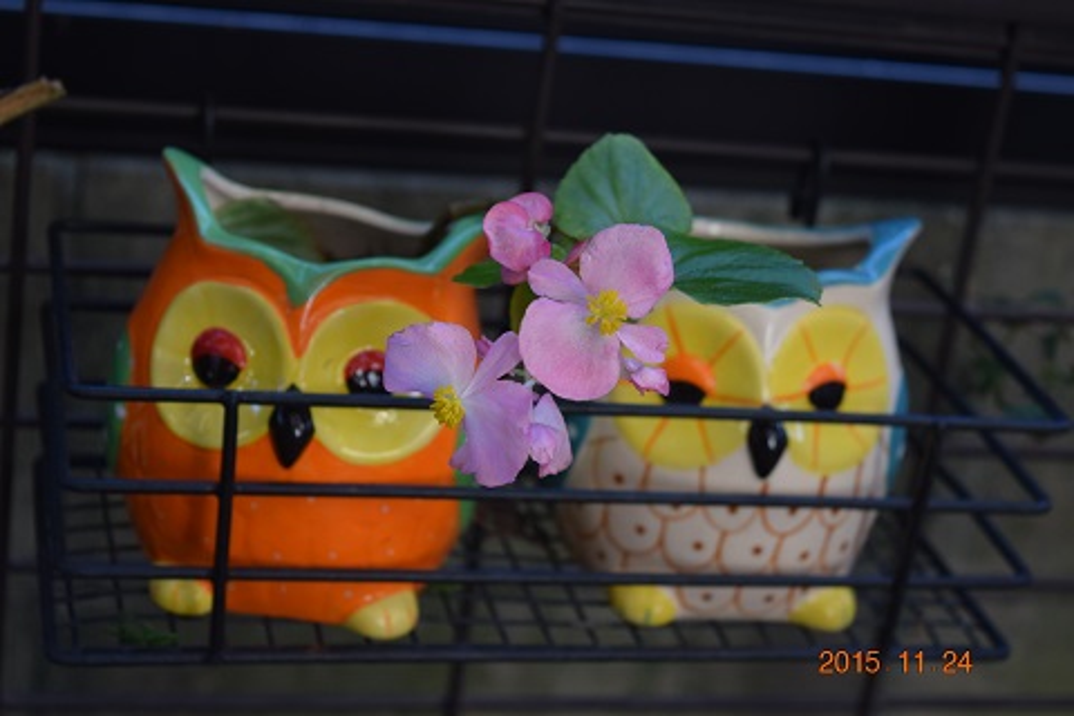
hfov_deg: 27.0
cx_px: 537
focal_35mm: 75
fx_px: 2237
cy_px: 358
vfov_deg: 18.2
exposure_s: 1/125
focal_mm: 50
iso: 450
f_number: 5.6
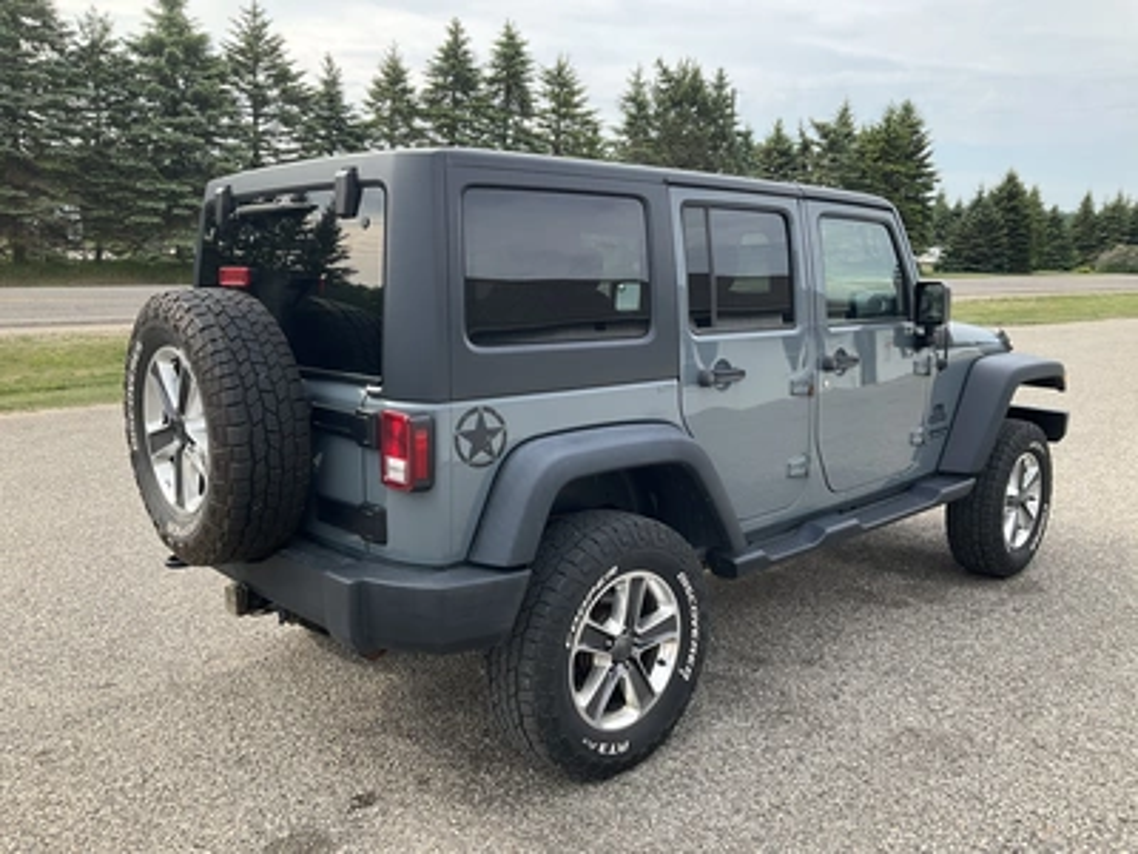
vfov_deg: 48.2
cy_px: 427
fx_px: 953
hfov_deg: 61.7
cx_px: 569
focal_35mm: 29
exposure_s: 1/469
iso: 25
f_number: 1.8
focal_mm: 3
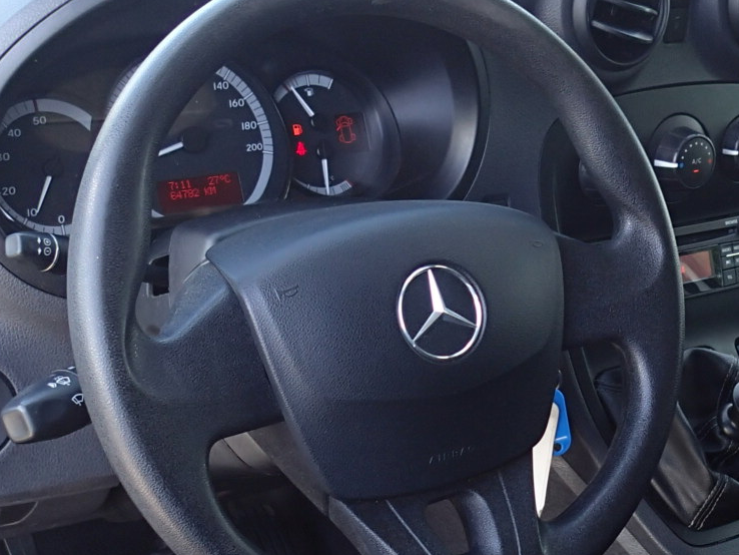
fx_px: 1388
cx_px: 494
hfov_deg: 29.6
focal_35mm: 65
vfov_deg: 22.4
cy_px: 414
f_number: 2
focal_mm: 4.5
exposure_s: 1/80
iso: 100
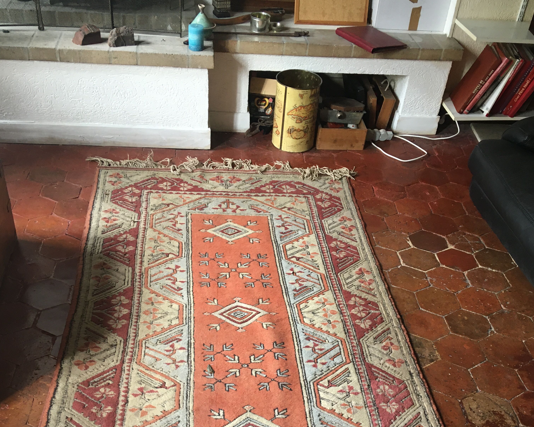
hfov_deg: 47.9
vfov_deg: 38.2
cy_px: 320
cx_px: 268
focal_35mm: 38
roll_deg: -6.3
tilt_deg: -43.7
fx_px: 601
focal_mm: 4.15
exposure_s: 1/33
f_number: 2.2
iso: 100
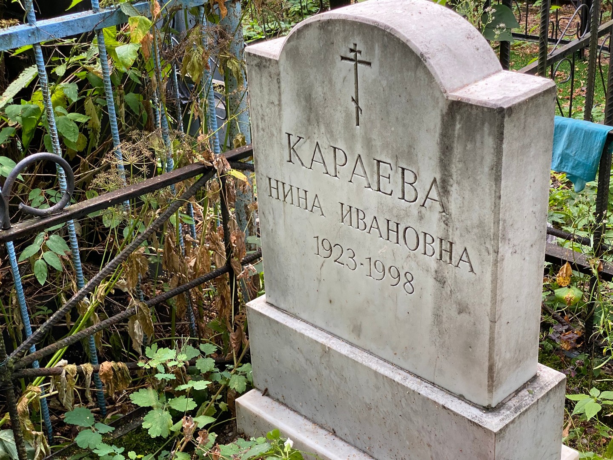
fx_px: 921
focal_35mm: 52
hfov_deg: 36.8
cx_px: 306
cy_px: 230
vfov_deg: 28.0
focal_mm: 6
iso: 160
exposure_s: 1/60
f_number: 2
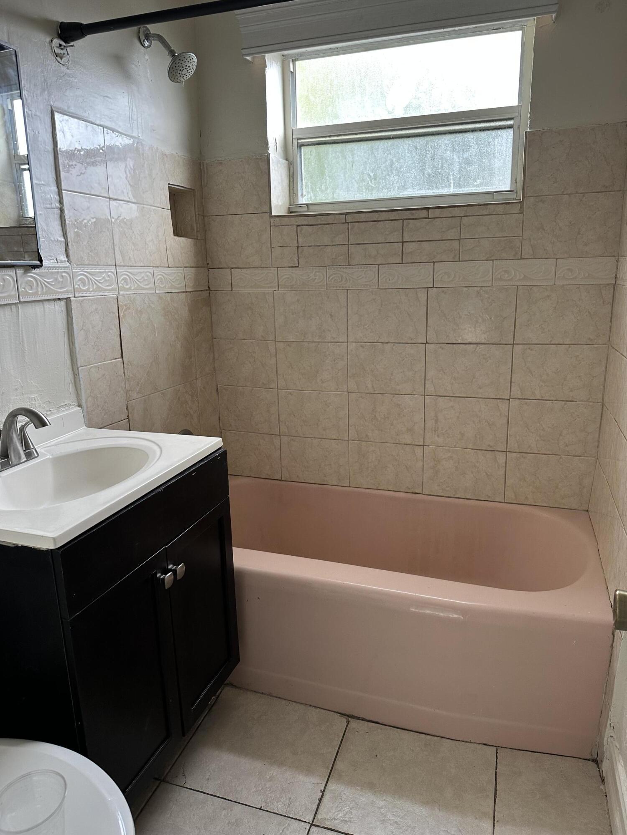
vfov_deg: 71.6
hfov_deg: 56.8
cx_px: 314
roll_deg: +0.7
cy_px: 418
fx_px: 580
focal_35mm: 24
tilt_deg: -13.6
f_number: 1.78
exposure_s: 1/121
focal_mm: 6.86
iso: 160
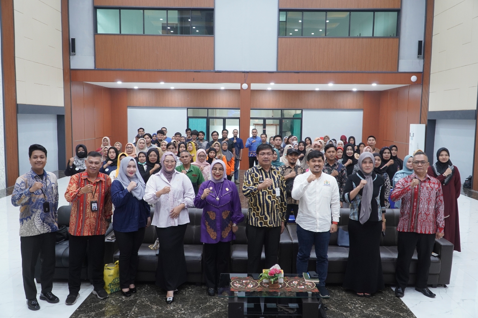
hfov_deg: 62.0
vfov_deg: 43.5
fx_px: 398
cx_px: 239
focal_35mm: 30
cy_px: 159
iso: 800
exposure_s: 1/20
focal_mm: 20
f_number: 4
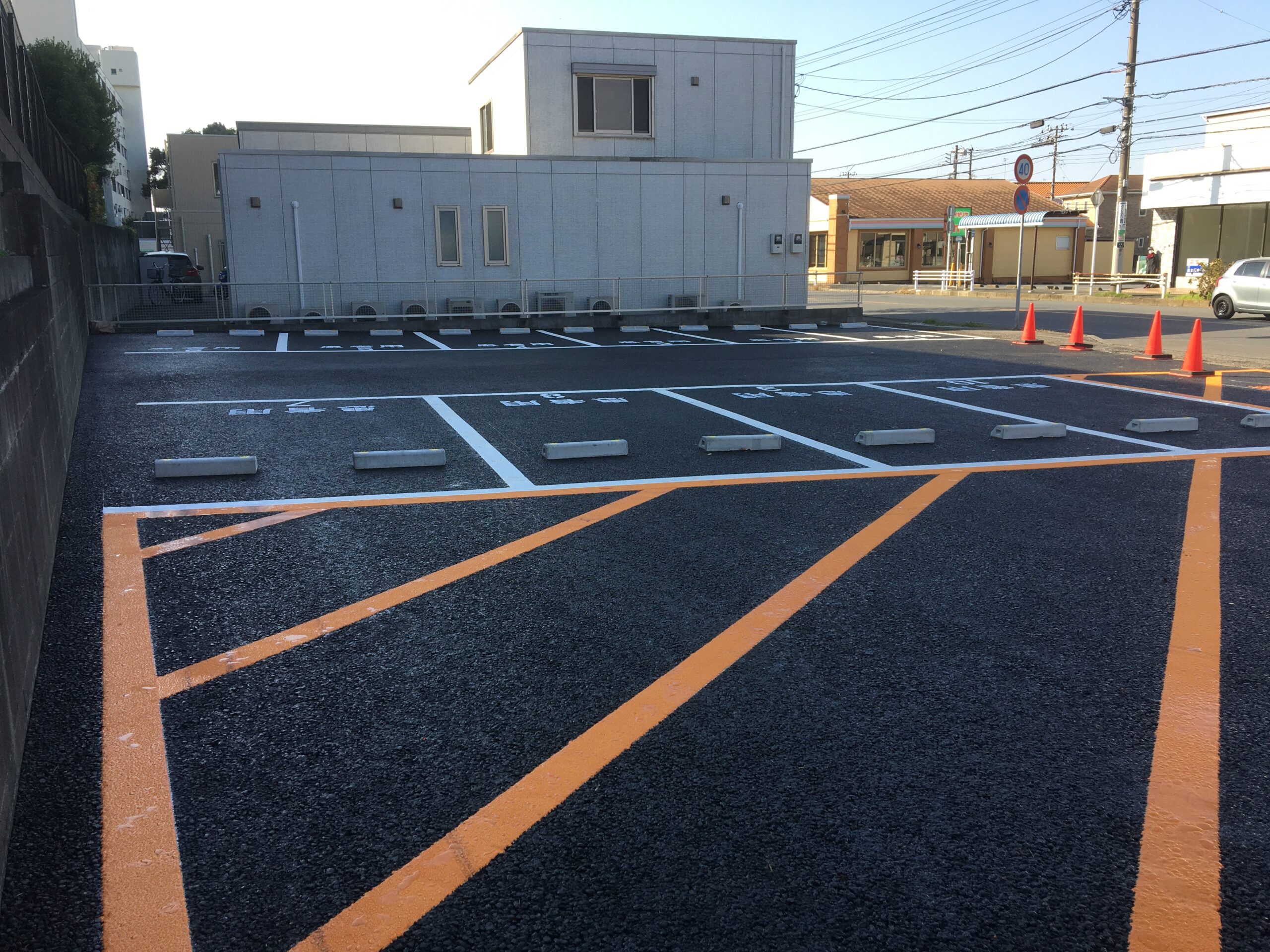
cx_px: 635
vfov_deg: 48.2
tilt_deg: -11.5
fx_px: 1064
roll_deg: -0.2
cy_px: 476
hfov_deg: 61.7
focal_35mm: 29
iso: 25
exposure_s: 1/527
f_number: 2.2
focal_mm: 4.15
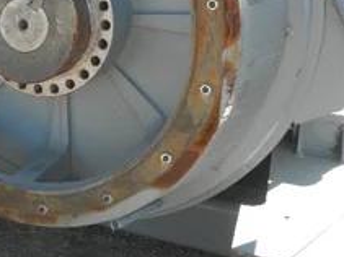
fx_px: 526
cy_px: 24
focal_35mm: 53
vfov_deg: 26.5
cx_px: 20
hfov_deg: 33.8
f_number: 3
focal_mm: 5
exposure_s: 1/160
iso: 64
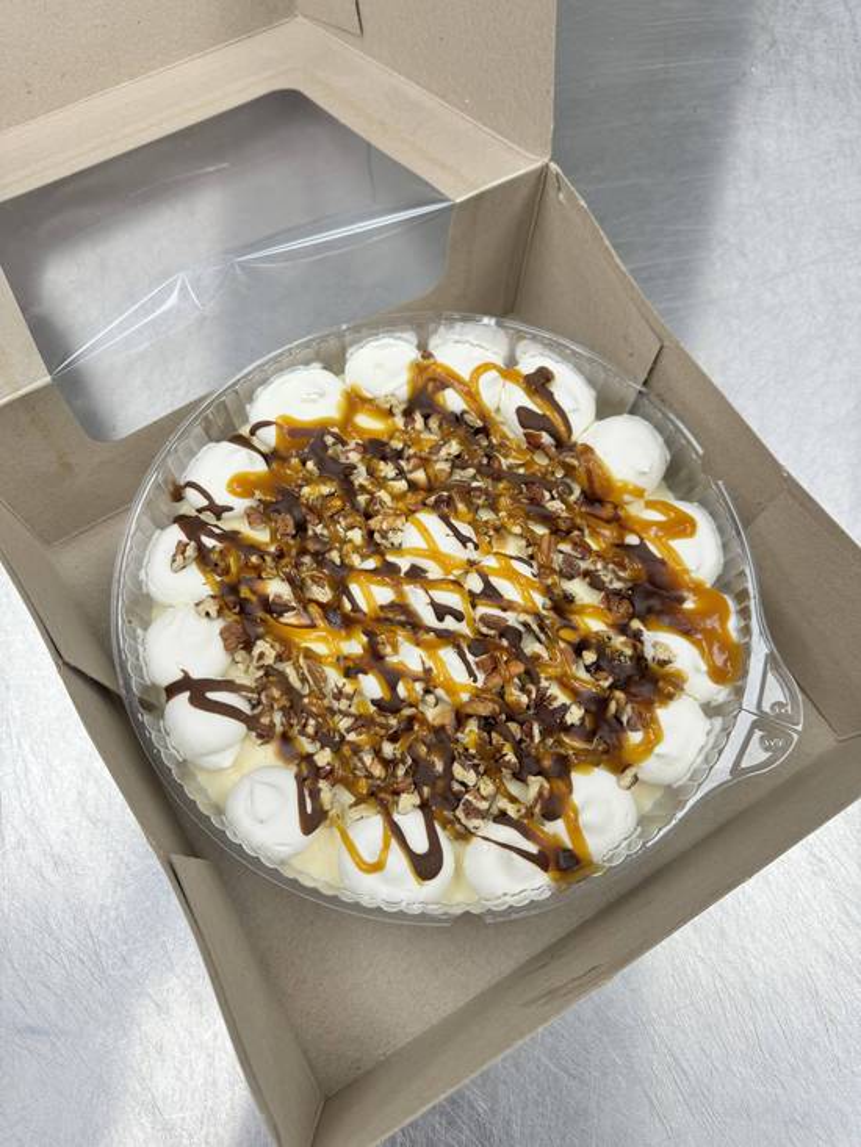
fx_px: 796
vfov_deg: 71.6
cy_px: 574
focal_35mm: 24
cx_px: 430
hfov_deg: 56.8
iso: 50
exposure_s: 1/123
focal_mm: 6.86
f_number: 1.78
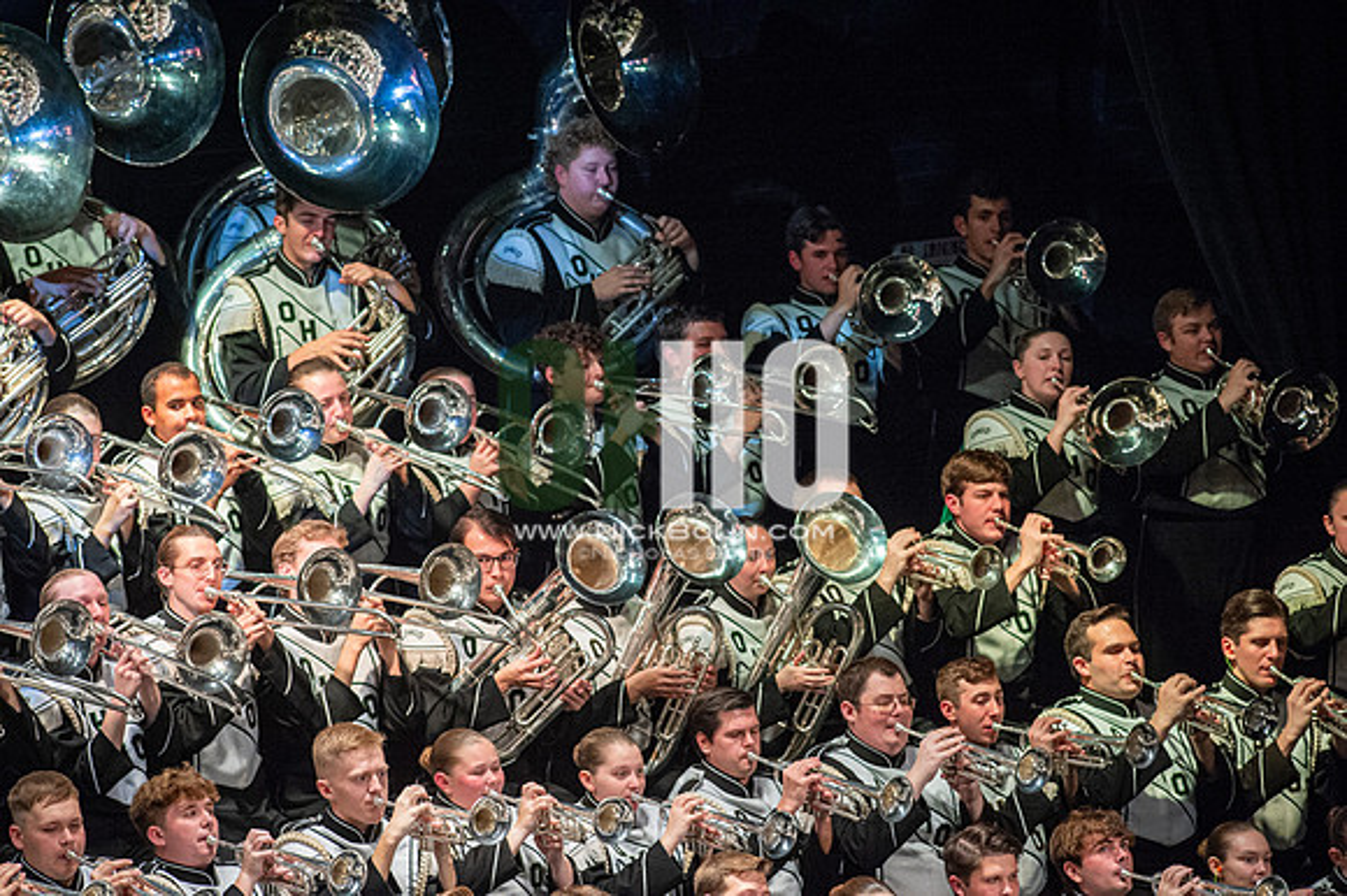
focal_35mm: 300
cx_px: 674
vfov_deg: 4.6
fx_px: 11218
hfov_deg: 6.9
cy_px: 448
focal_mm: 300
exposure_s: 1/400
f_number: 5.6
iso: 5000
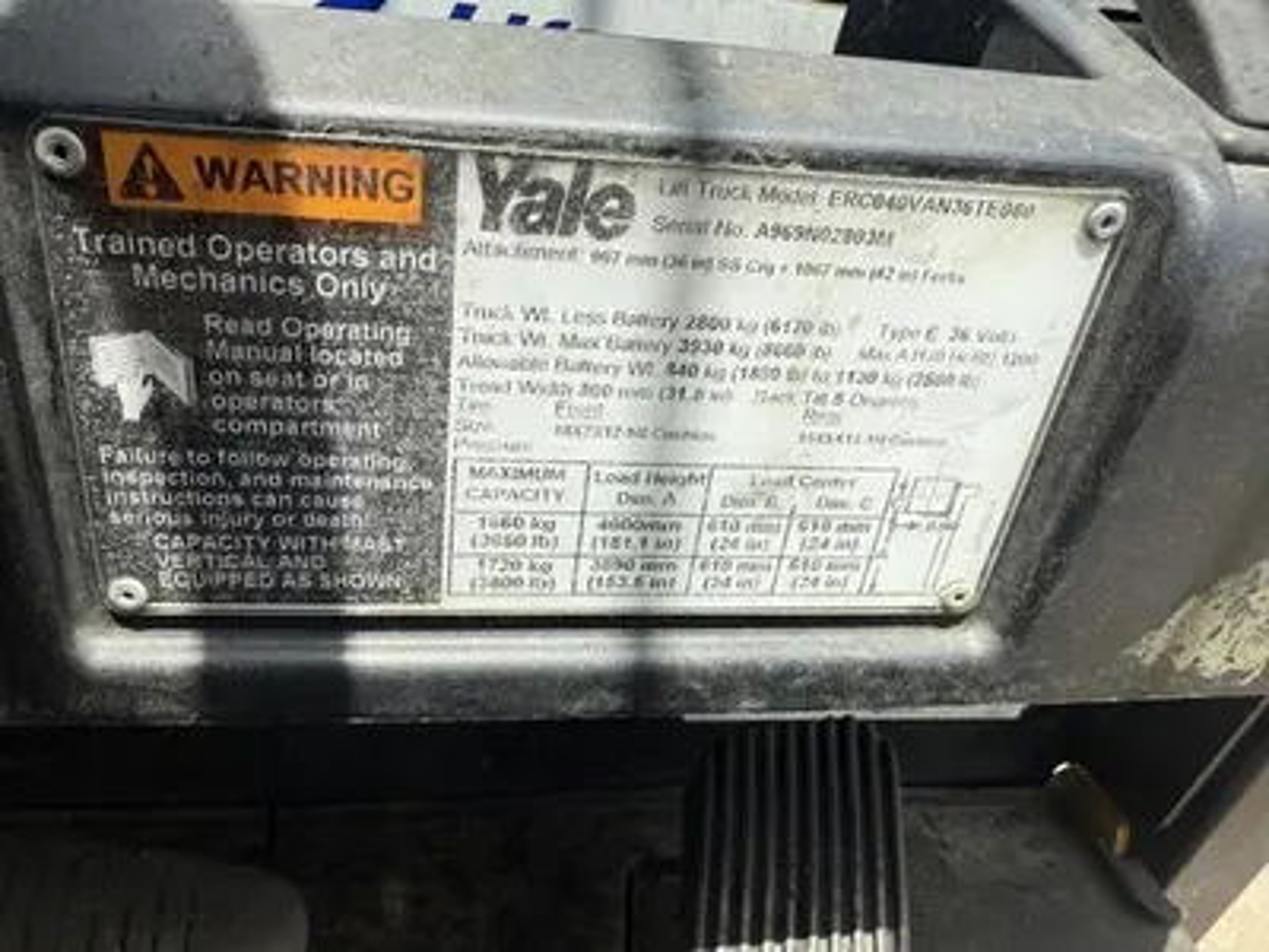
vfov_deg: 56.8
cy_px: 476
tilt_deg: -26.3
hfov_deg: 71.6
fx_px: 880
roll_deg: -3.9
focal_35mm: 24
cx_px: 634
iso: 40
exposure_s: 1/1011
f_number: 2.2
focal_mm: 2.22
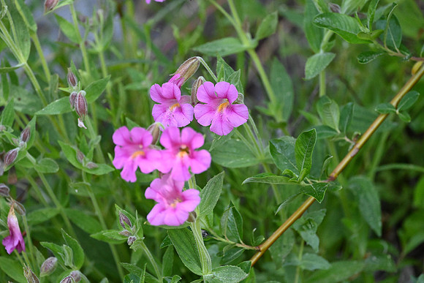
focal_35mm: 600
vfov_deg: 2.3
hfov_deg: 3.4
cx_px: 212
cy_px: 142
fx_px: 7068
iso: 6400
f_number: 6.3
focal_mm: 600
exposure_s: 1/3200
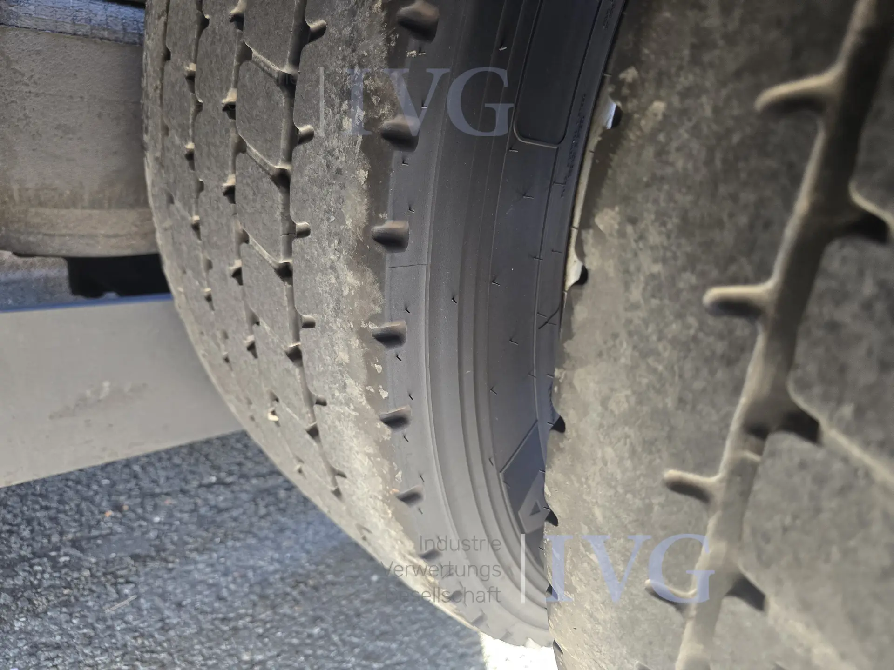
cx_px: 447
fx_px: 594
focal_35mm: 23
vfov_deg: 58.9
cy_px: 335
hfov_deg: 73.9
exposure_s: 1/100
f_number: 1.7
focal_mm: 6.3
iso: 250
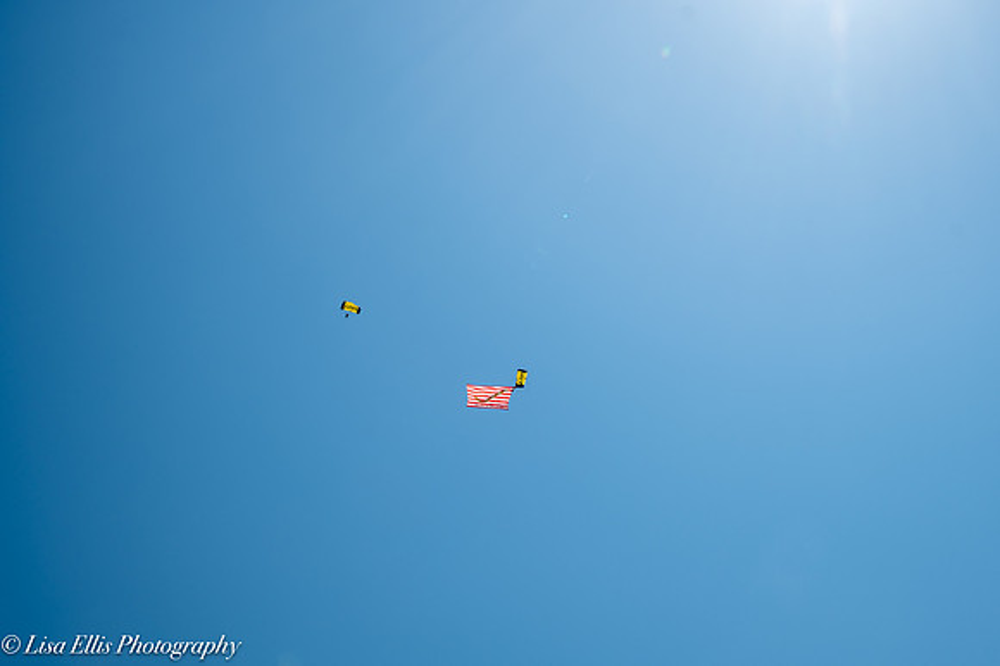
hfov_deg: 46.4
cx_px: 500
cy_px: 333
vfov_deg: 31.9
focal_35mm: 42
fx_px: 1166
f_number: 6.3
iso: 100
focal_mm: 35
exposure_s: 1/1000
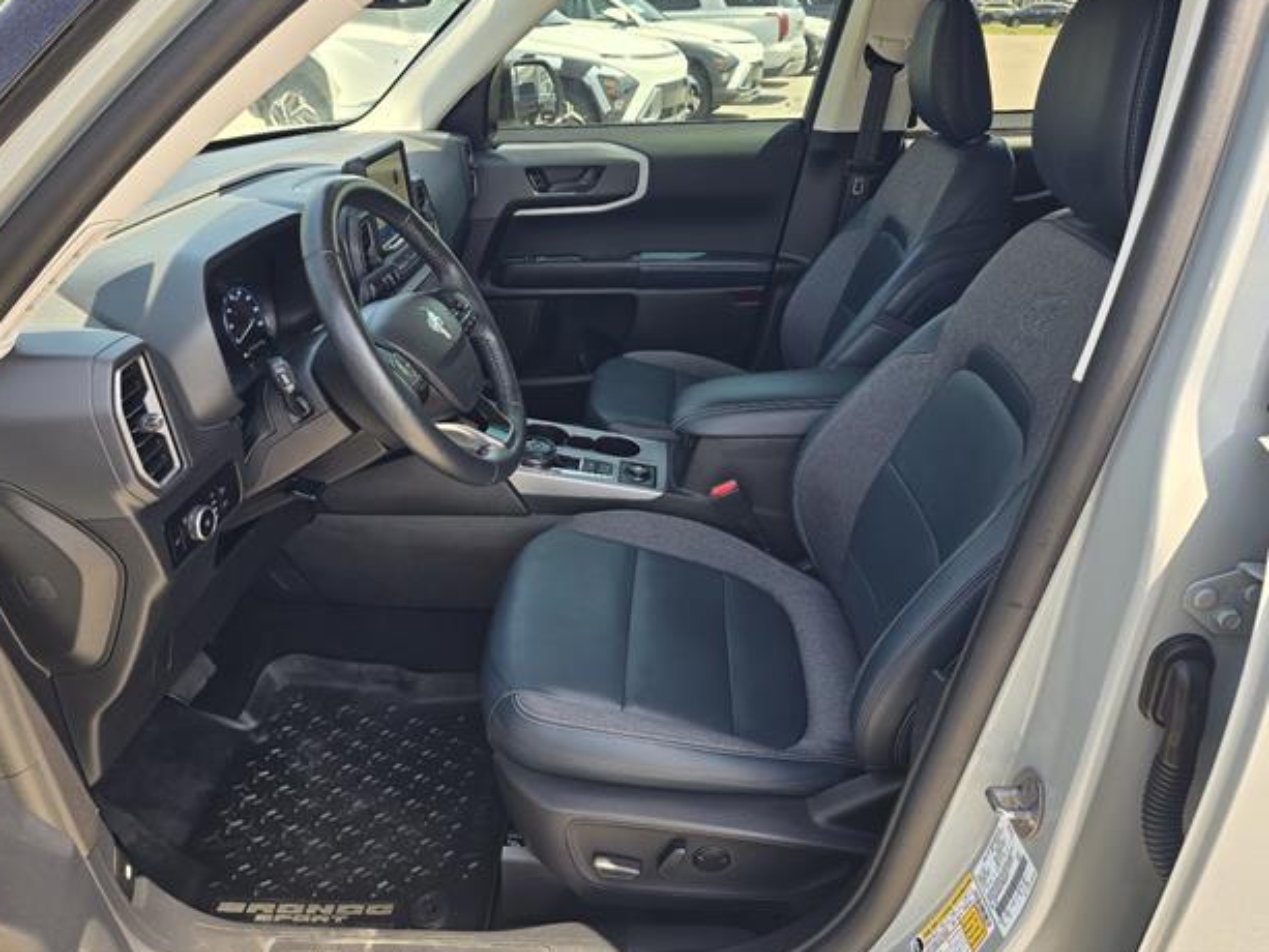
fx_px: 880
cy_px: 466
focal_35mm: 24
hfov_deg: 71.6
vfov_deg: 56.8
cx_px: 640
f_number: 1.7
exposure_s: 1/182
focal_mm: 6.3
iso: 25
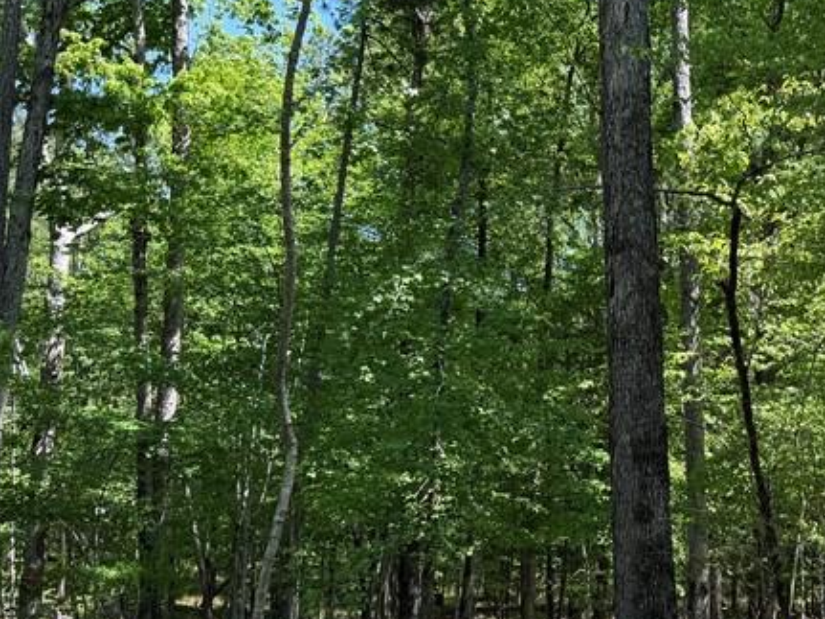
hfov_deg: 31.4
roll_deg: +2.1
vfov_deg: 25.6
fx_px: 1358
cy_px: 247
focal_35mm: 57
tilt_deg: +8.8
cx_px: 812
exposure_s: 1/788
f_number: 1.78
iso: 80
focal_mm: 6.76
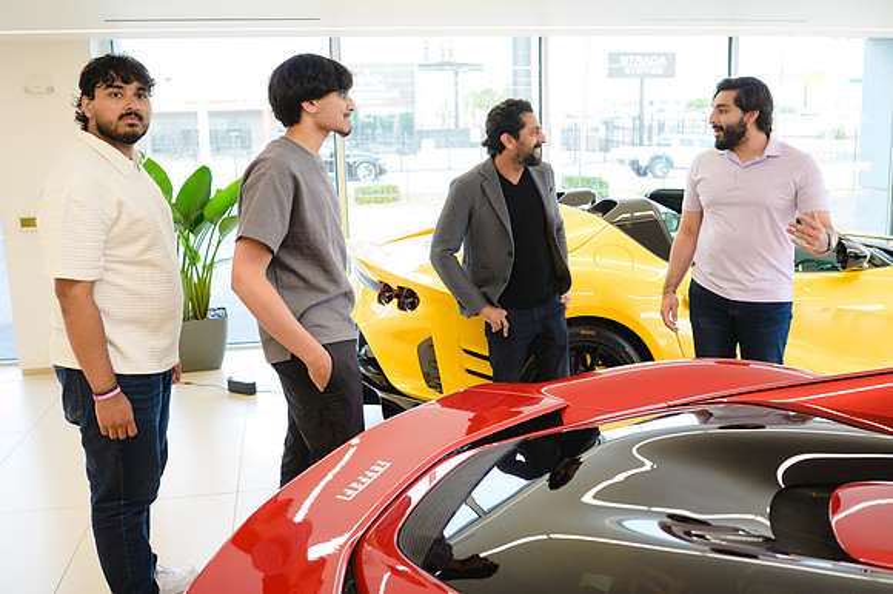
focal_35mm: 36
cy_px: 297
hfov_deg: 53.1
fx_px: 894
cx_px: 446
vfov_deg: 36.8
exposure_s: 1/200
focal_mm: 35
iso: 640
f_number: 4
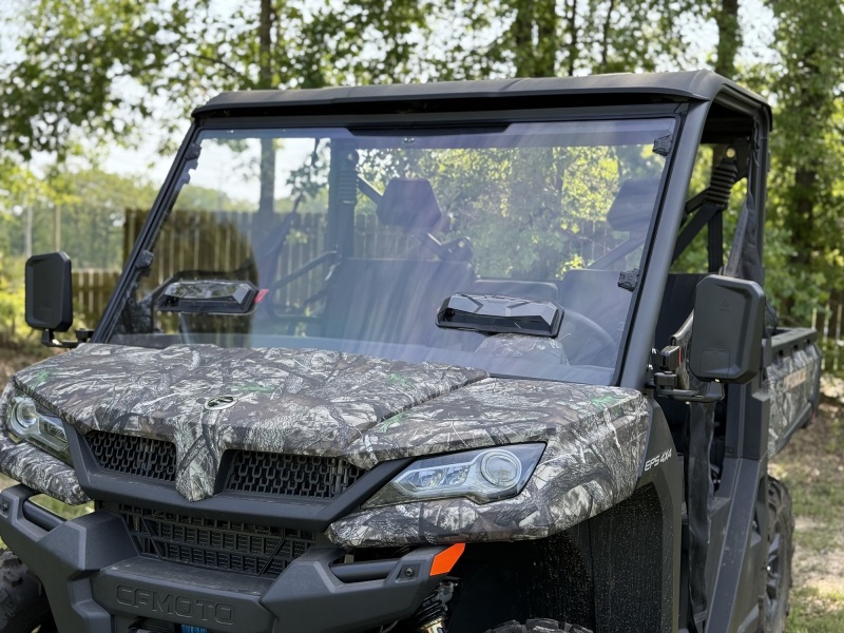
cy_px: 316
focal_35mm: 48
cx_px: 422
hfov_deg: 39.7
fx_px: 1170
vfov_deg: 30.3
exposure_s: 1/669
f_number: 1.78
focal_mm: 6.76
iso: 64
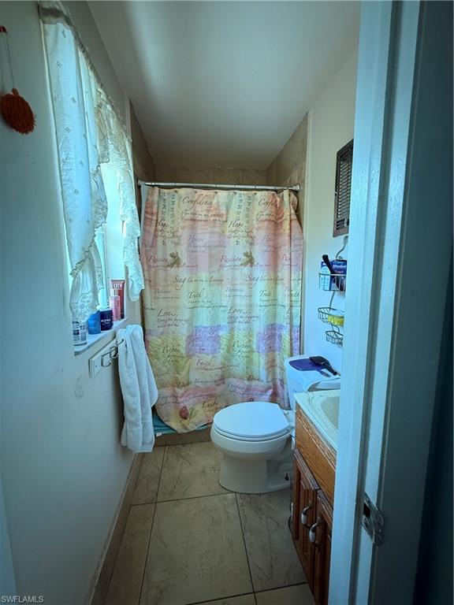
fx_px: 245
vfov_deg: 102.1
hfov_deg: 85.7
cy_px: 302
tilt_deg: -6.5
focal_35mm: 14
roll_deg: +0.4
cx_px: 227
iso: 640
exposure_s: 1/60
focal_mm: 2.22
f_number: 2.2
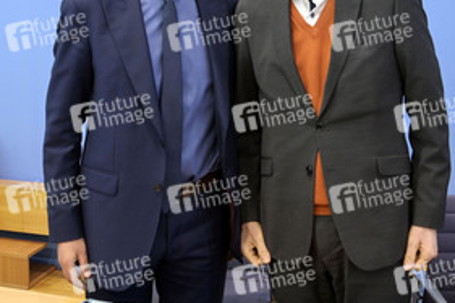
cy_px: 73
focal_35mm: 45
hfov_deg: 43.6
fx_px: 568
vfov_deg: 29.3
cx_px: 231
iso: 3200
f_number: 5
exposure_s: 1/500
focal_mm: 28
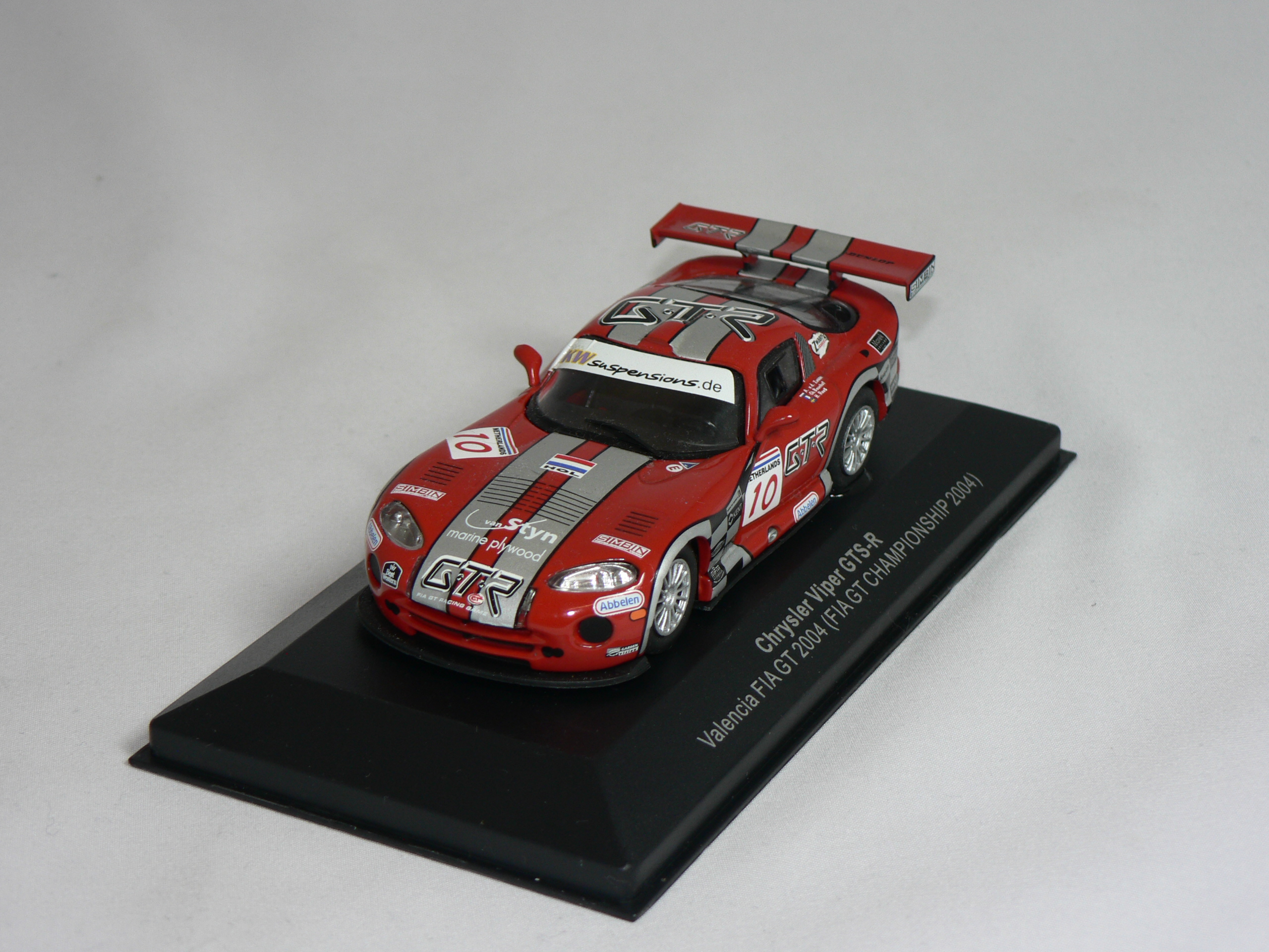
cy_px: 476
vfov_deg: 17.0
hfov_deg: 22.5
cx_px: 634
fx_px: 3189
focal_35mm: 87
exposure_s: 1/60
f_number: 3.2
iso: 80
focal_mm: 14.5
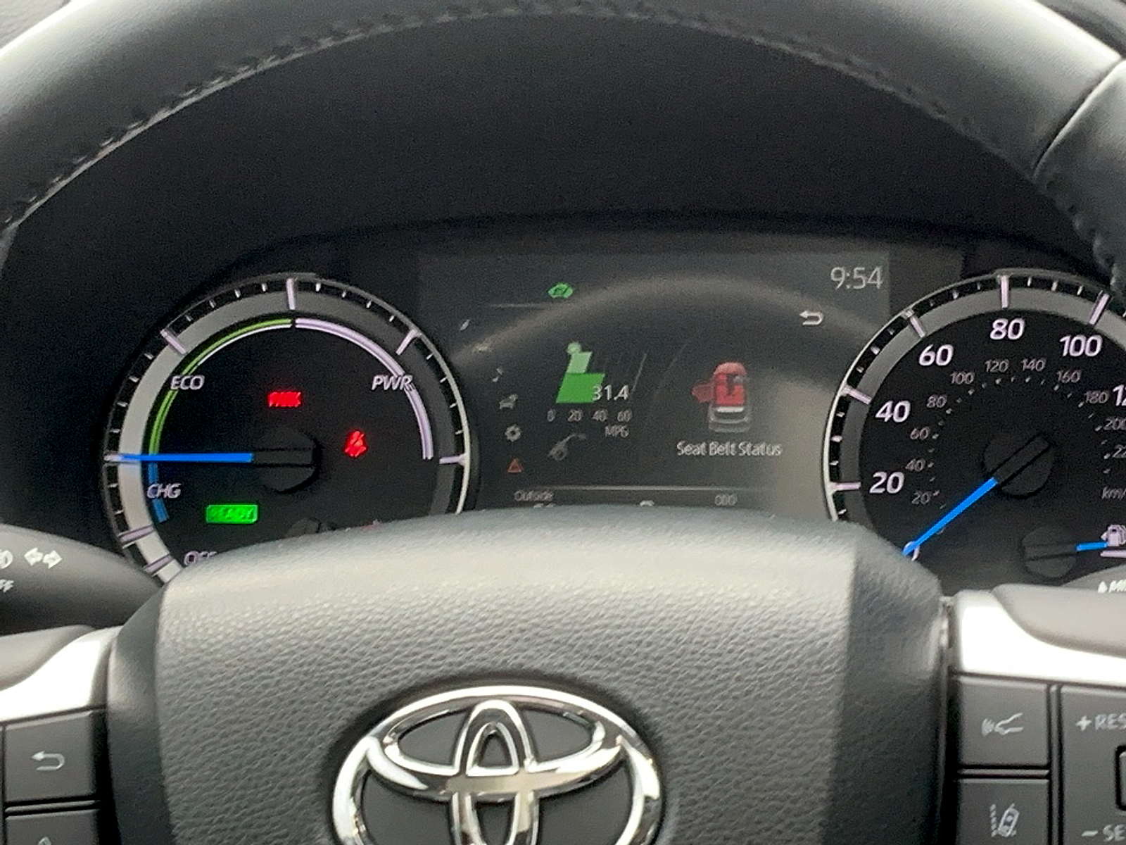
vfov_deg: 23.3
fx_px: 2049
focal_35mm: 63
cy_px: 422
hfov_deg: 30.7
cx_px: 563
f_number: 1.8
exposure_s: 1/60
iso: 64
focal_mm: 3
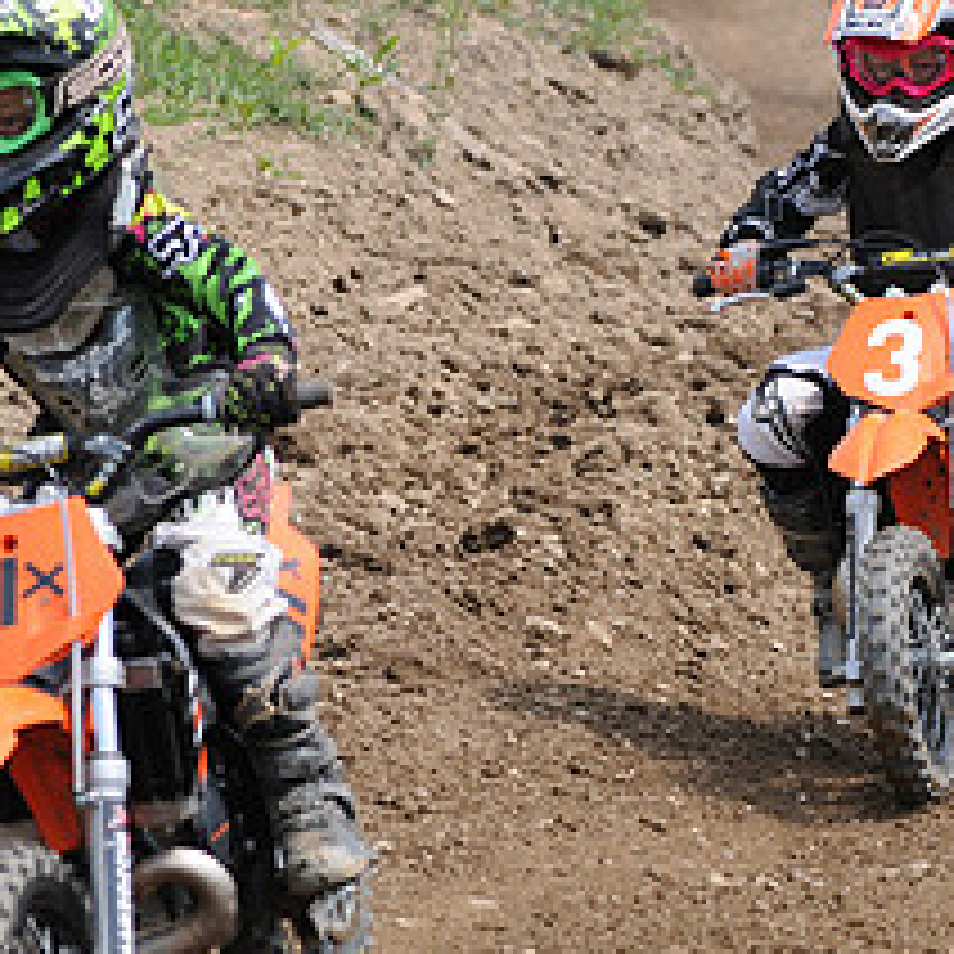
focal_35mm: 424
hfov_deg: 4.1
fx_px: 13220
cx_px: 850
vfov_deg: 4.1
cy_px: 394
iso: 400
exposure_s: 1/1000
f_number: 8
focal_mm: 122
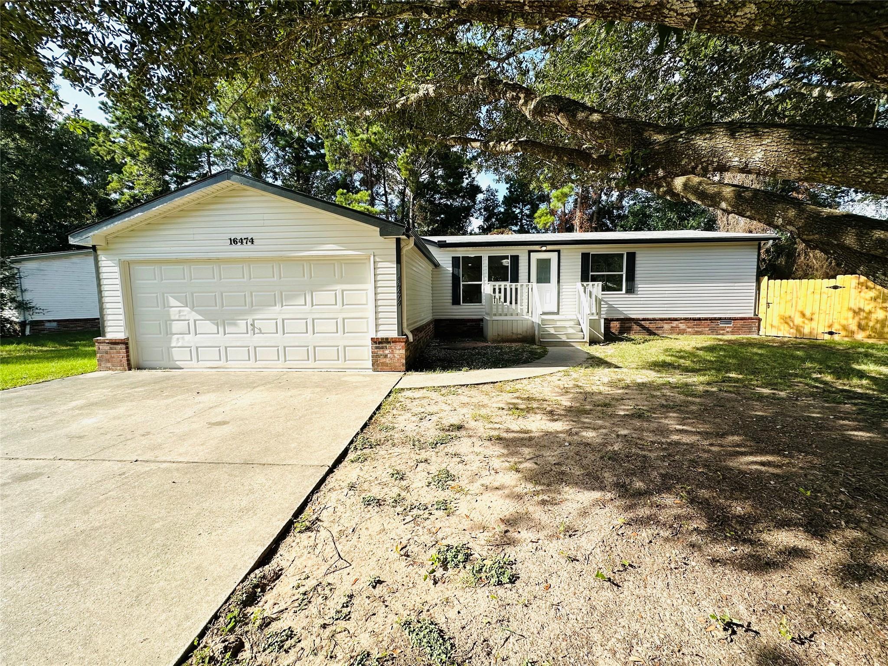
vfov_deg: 85.7
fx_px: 359
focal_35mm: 14
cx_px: 444
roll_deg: +0.3
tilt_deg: -5.9
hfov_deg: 102.1
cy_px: 333
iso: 40
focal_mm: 2.22
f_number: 2.2
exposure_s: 1/1092
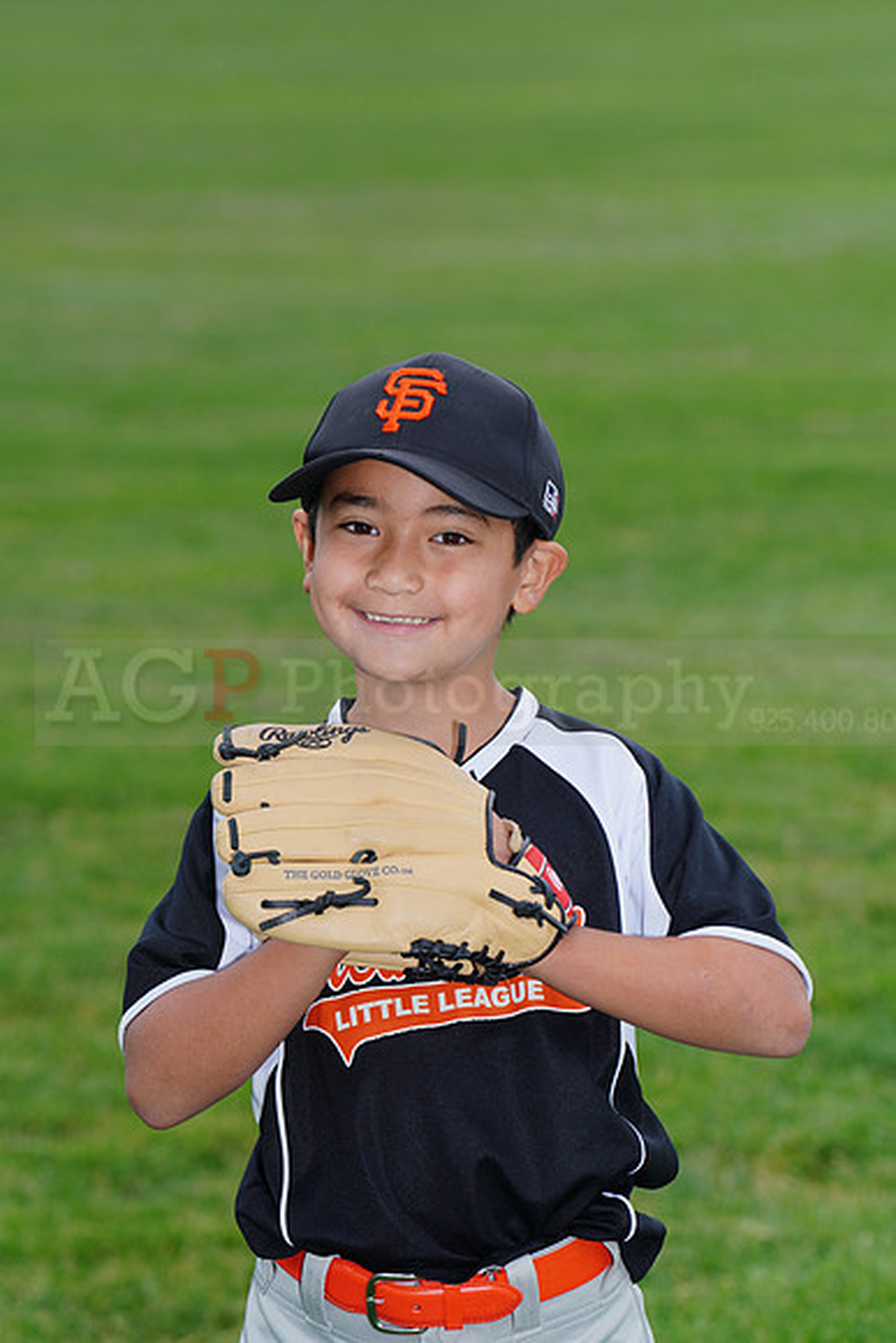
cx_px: 448
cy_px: 672
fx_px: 7462
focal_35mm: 200
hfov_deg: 6.9
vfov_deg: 10.3
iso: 200
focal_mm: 200
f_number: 8
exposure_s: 1/200
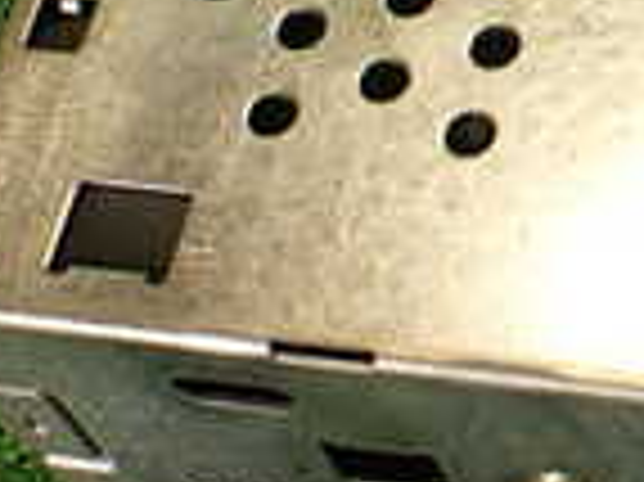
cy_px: 185
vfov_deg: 11.0
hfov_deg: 14.1
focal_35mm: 134
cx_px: 847
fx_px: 2491
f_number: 2.4
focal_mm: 5.79
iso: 200
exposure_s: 1/60
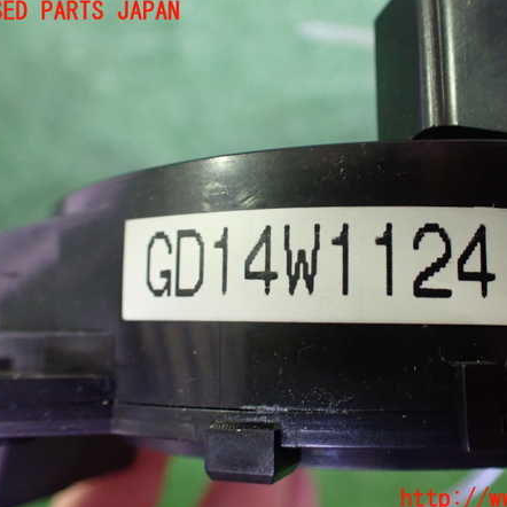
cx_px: 315
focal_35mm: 36
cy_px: 256
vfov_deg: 46.0
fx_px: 597
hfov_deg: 45.7
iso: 800
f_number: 2.3
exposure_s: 1/30
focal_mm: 5.4
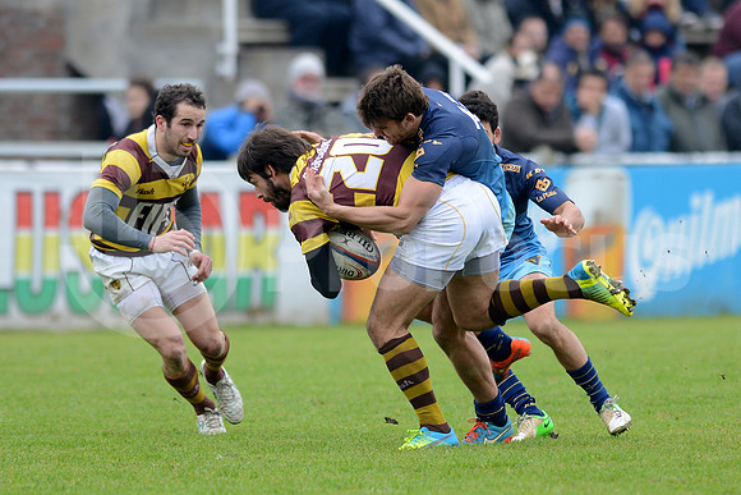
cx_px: 370
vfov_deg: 3.3
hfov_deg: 4.9
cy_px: 248
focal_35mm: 420
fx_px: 8647
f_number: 4
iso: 800
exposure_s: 1/800
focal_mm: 420
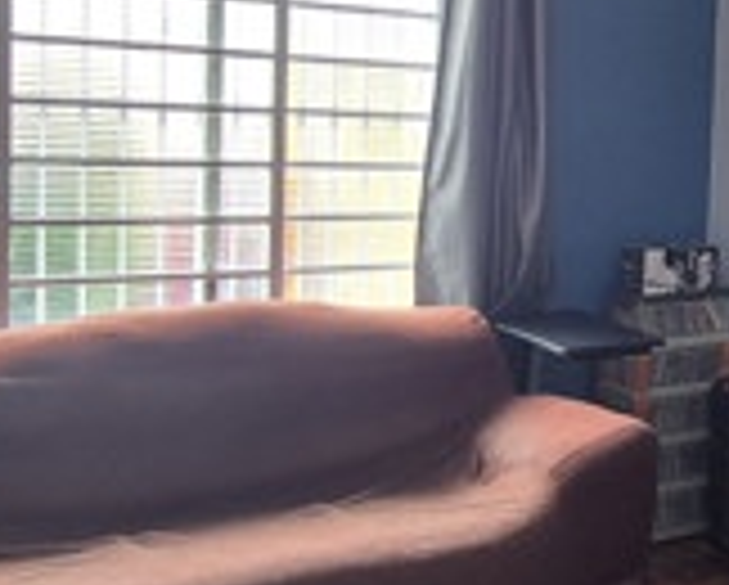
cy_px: 209
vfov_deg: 28.0
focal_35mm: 54
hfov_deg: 33.3
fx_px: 1166
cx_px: 623
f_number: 2.2
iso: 125
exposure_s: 1/60
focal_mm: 2.2
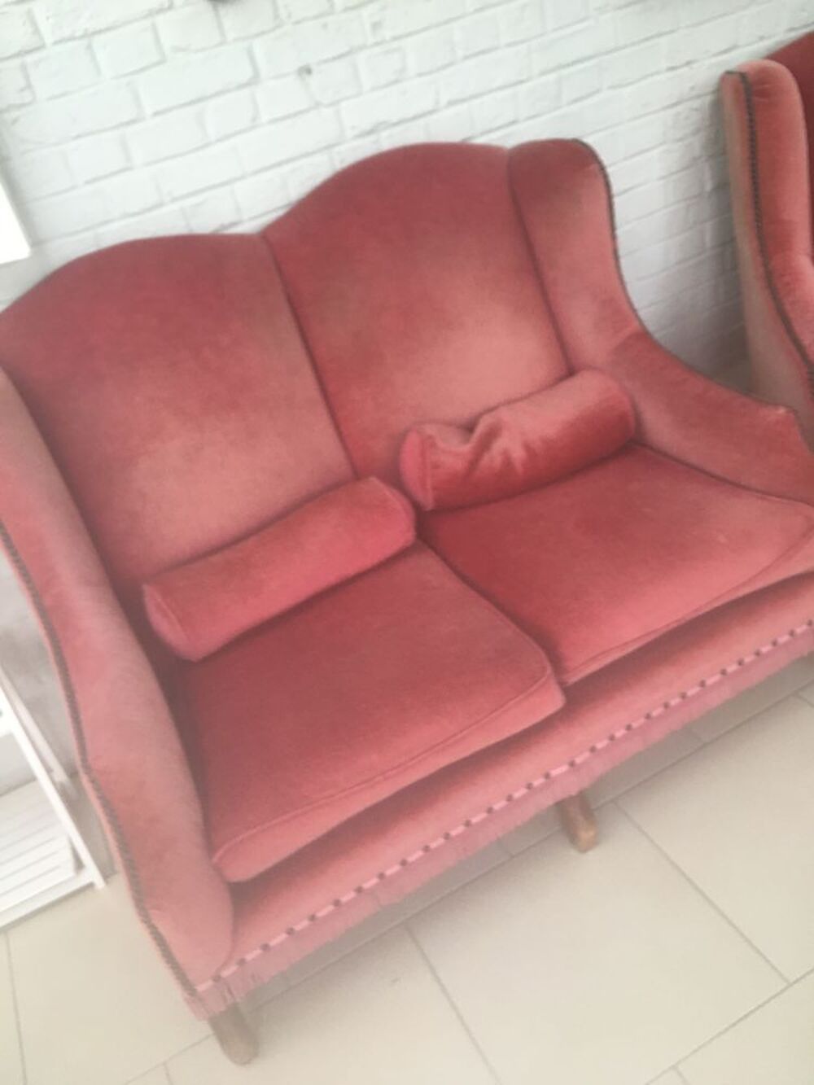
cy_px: 542
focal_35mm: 29
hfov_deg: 48.2
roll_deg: +14.2
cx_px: 407
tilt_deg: -31.9
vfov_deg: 61.7
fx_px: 909
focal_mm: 4.15
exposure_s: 1/33
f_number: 2.2
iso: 64
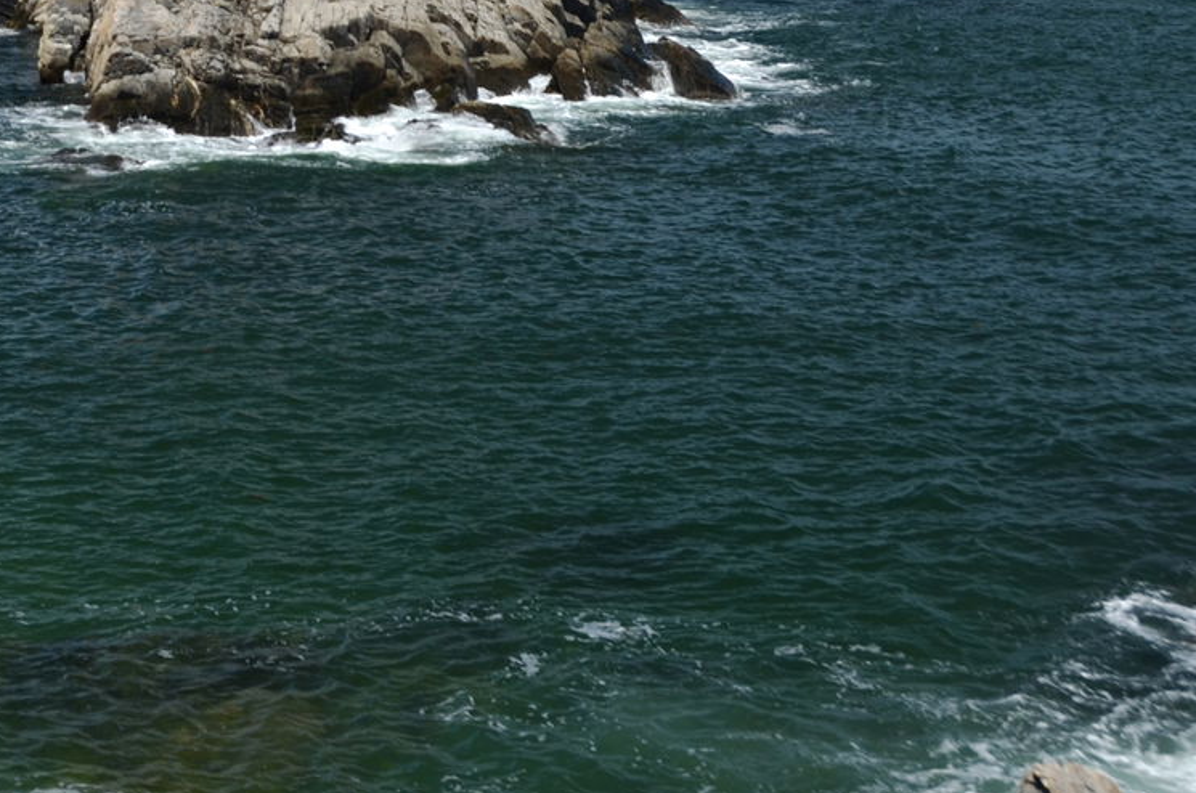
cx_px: -37
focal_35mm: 85
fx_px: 2819
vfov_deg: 15.4
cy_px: -167
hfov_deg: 22.9
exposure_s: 1/125
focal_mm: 22
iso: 100
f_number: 7.1
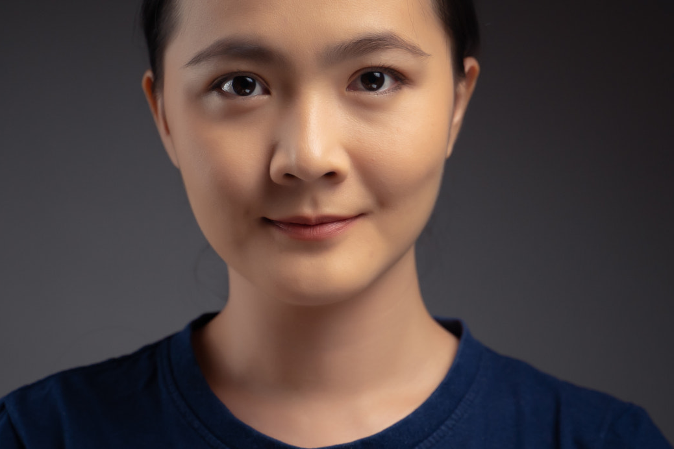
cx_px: 310
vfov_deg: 9.3
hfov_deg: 13.9
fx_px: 2771
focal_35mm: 148
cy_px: 188
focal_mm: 75
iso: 400
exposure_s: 1/100
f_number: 2.8
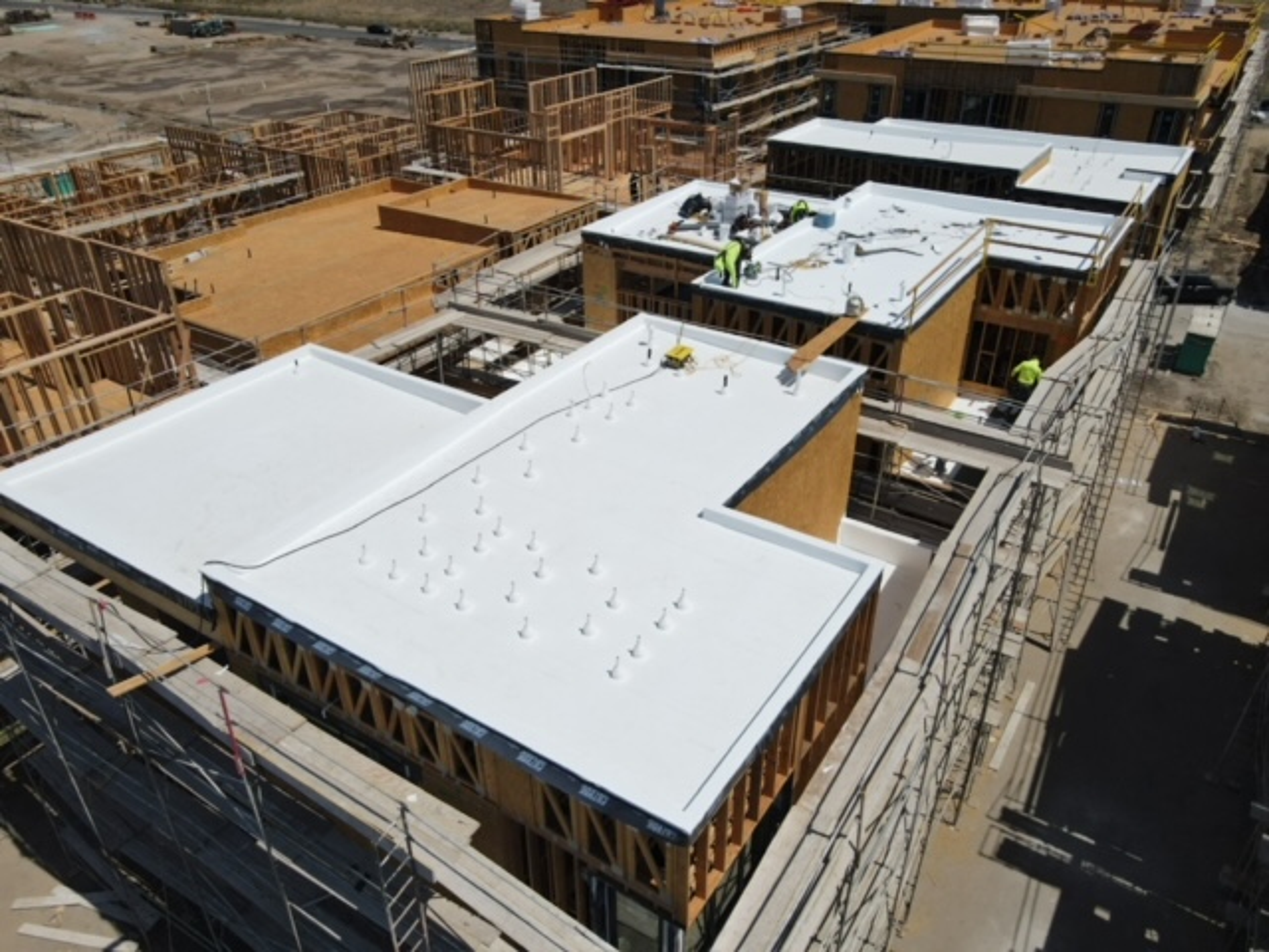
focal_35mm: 24
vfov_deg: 56.8
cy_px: 476
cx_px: 634
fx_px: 880
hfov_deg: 71.6
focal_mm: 4.5
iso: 100
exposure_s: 1/2000
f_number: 2.8
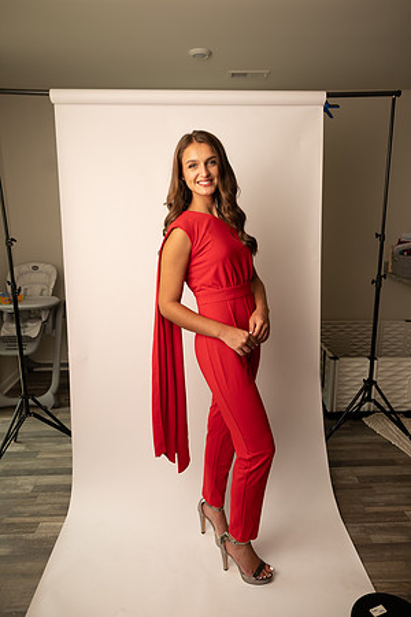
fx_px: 411
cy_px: 308
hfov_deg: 53.1
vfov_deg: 73.7
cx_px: 206
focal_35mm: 24
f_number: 3.2
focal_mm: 24
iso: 100
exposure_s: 1/160
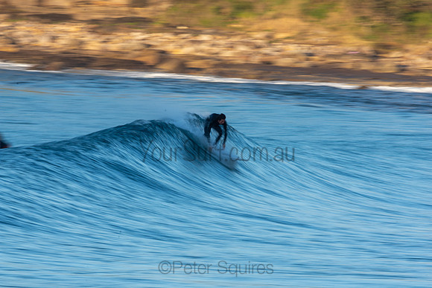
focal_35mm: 750
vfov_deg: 1.8
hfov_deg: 2.7
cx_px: 216
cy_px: 144
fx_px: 9002
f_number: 25
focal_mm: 500
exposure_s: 1/20
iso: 100
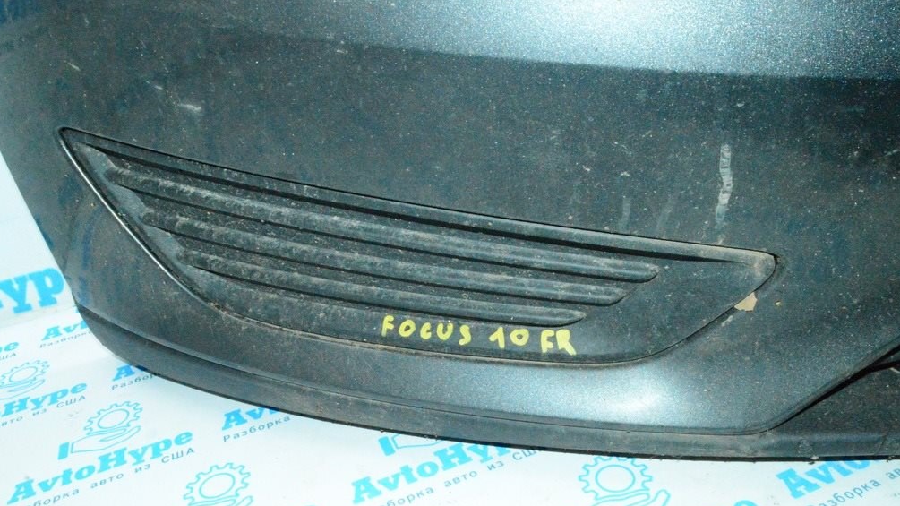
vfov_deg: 36.6
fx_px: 764
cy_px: 289
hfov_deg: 61.0
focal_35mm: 32
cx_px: 444
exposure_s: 1/60
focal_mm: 20
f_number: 22
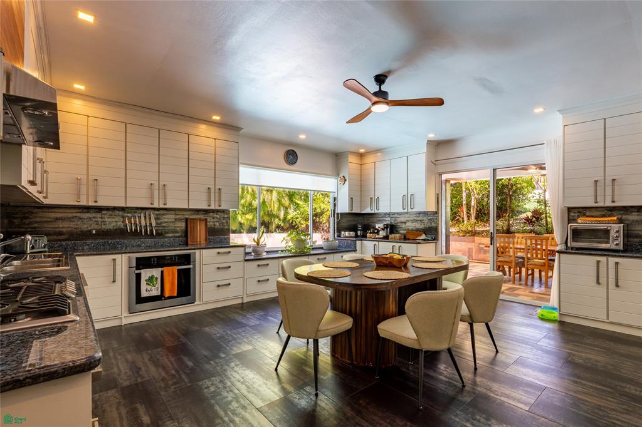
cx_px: 321
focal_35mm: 16
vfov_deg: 72.0
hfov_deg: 95.0
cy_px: 214
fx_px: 294
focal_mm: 11
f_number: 11
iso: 400
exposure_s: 1/80
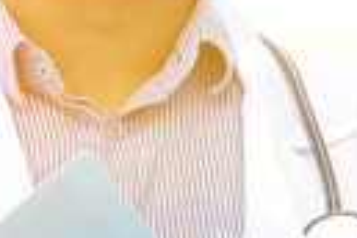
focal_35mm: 559
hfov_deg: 3.7
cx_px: 0
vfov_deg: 2.5
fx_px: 5543
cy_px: 126
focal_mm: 85
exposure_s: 1/400
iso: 200
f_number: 4
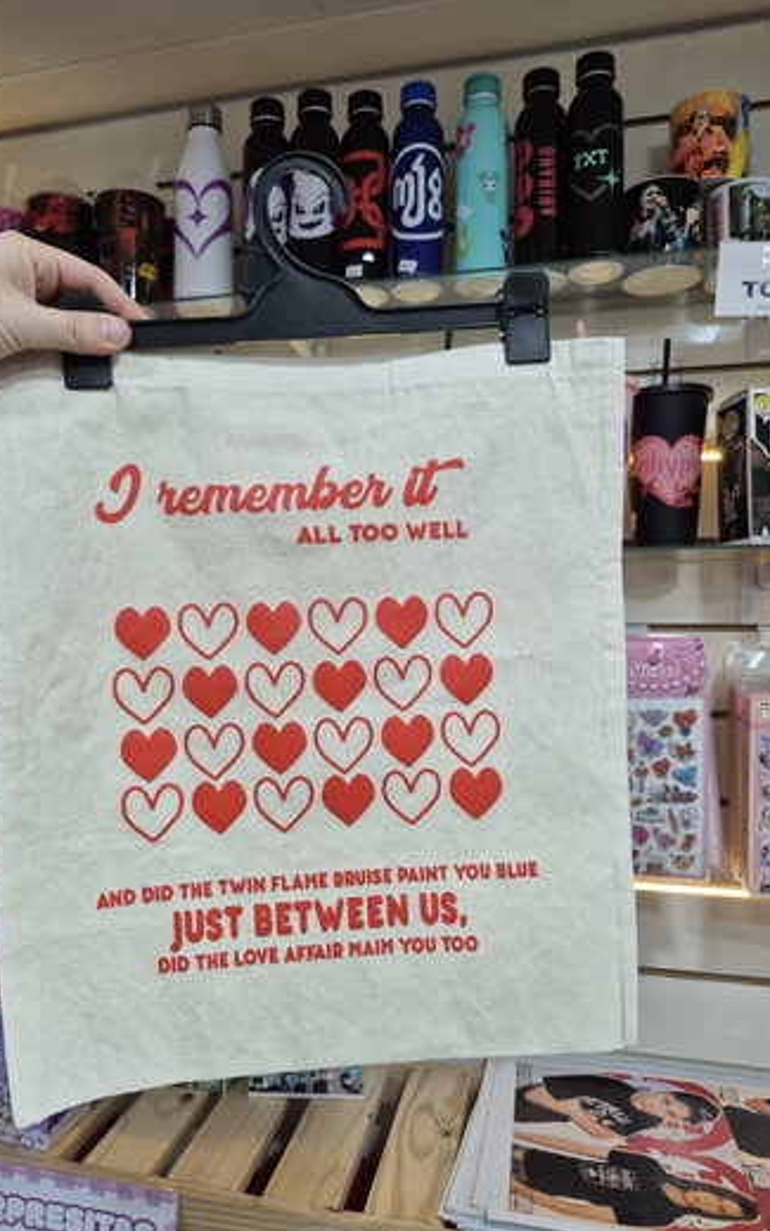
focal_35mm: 25
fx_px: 839
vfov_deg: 72.5
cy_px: 610
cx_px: 306
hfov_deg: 49.0
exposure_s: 1/100
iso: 250
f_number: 1.8
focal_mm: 5.4
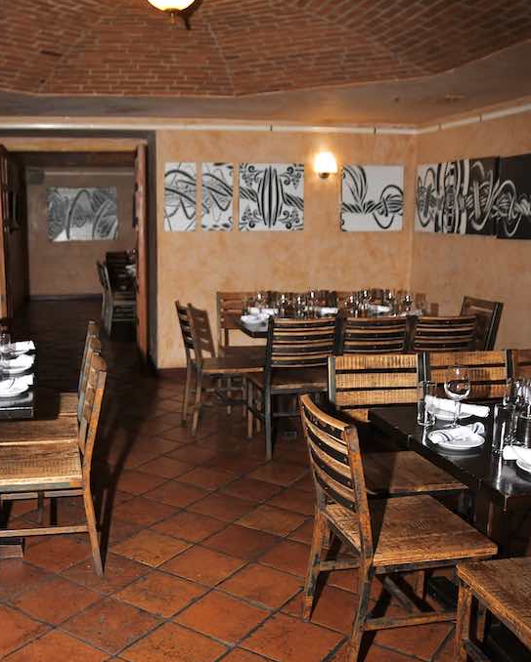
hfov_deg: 43.2
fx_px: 667
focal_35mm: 34
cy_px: 331
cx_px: 210
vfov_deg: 52.8
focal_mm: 16
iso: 1000
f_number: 4
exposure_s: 1/100
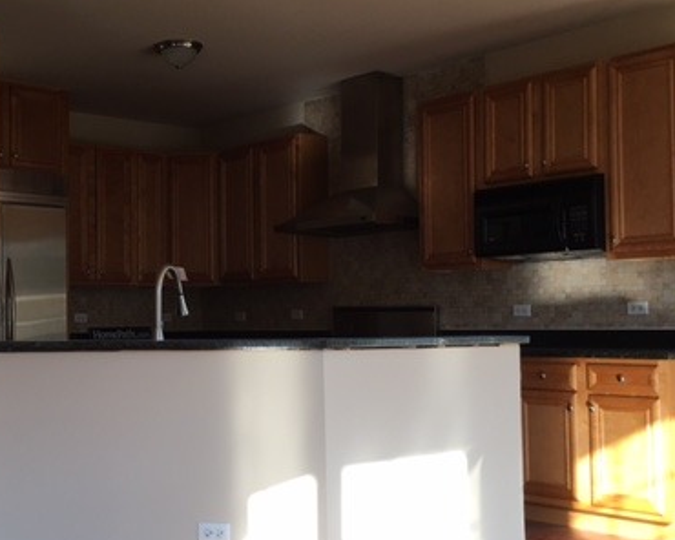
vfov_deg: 30.8
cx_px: 181
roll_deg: +0.6
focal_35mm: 49
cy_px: 290
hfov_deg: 37.2
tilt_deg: +0.5
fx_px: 979
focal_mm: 4.15
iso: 25
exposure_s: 1/130
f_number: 2.2
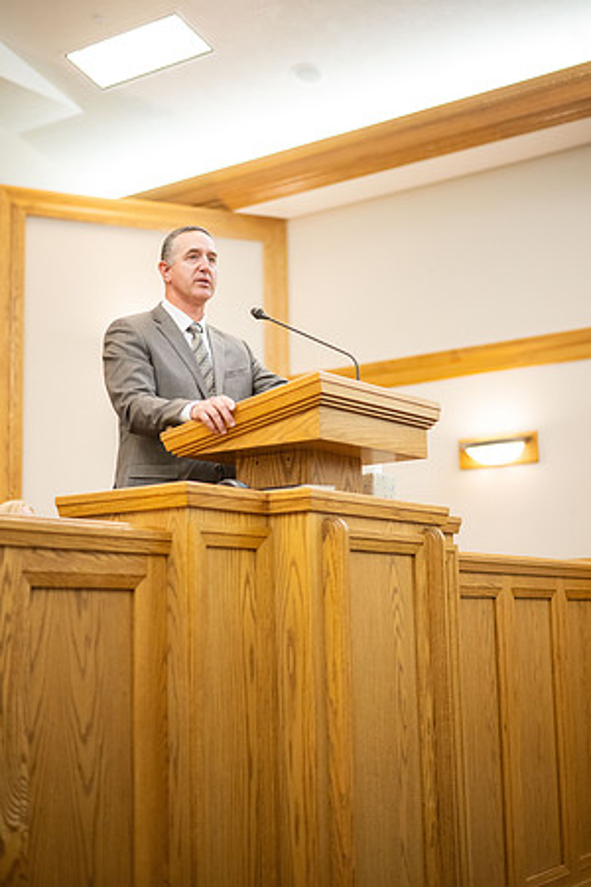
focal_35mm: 50
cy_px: 444
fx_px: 1231
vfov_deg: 39.6
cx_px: 296
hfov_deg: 27.0
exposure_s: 1/400
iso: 1600
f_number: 1.8
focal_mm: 50
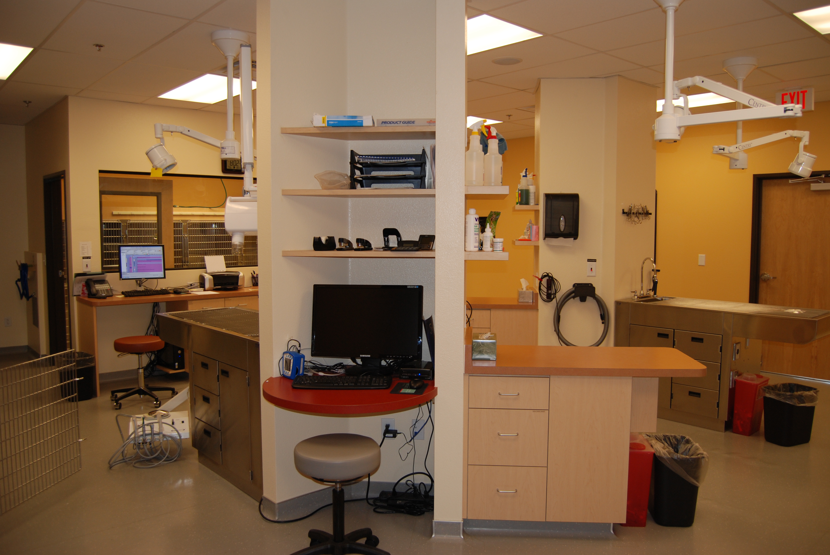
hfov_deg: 67.3
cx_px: 415
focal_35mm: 27
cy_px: 278
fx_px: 623
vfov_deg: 48.0
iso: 200
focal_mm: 18
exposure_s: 1/60
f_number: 3.5
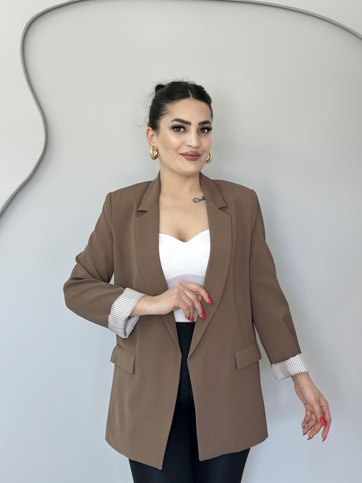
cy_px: 242
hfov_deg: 30.3
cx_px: 181
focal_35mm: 48
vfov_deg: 39.7
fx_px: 669
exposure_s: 1/100
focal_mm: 6.86
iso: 64
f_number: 1.78
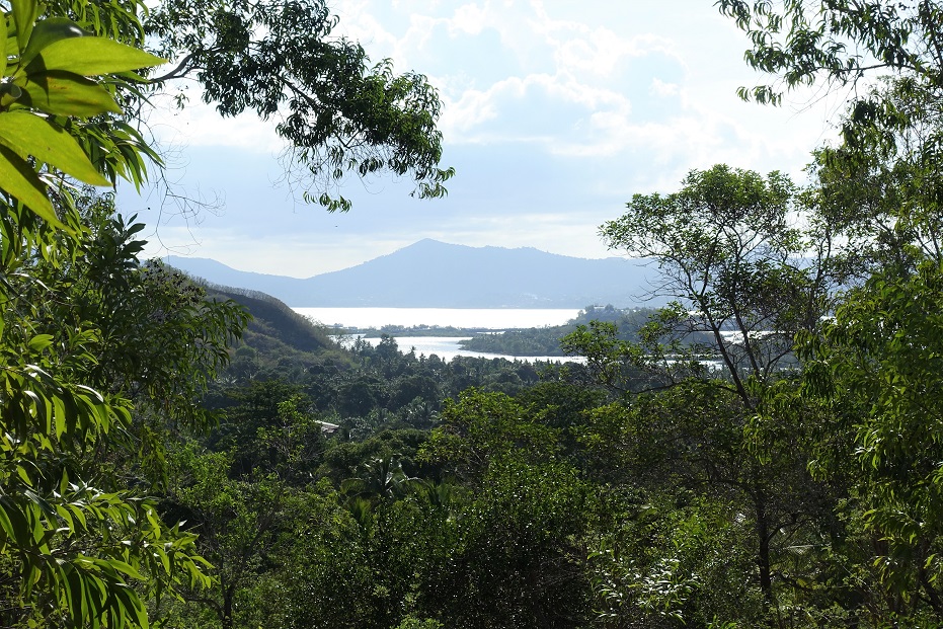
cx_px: 472
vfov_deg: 19.5
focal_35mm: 70
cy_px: 314
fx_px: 1834
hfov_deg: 28.8
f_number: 5.6
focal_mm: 25.7
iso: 125
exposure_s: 1/800
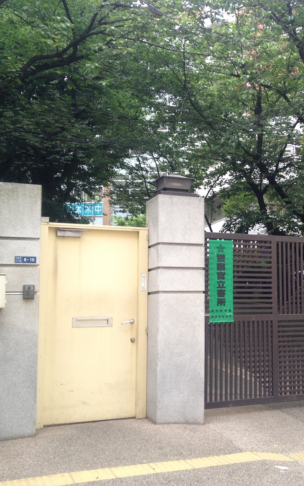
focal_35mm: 50
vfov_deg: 40.3
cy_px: 245
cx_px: 285
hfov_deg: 24.9
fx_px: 663
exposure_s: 1/176
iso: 64
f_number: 2.4
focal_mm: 4.28
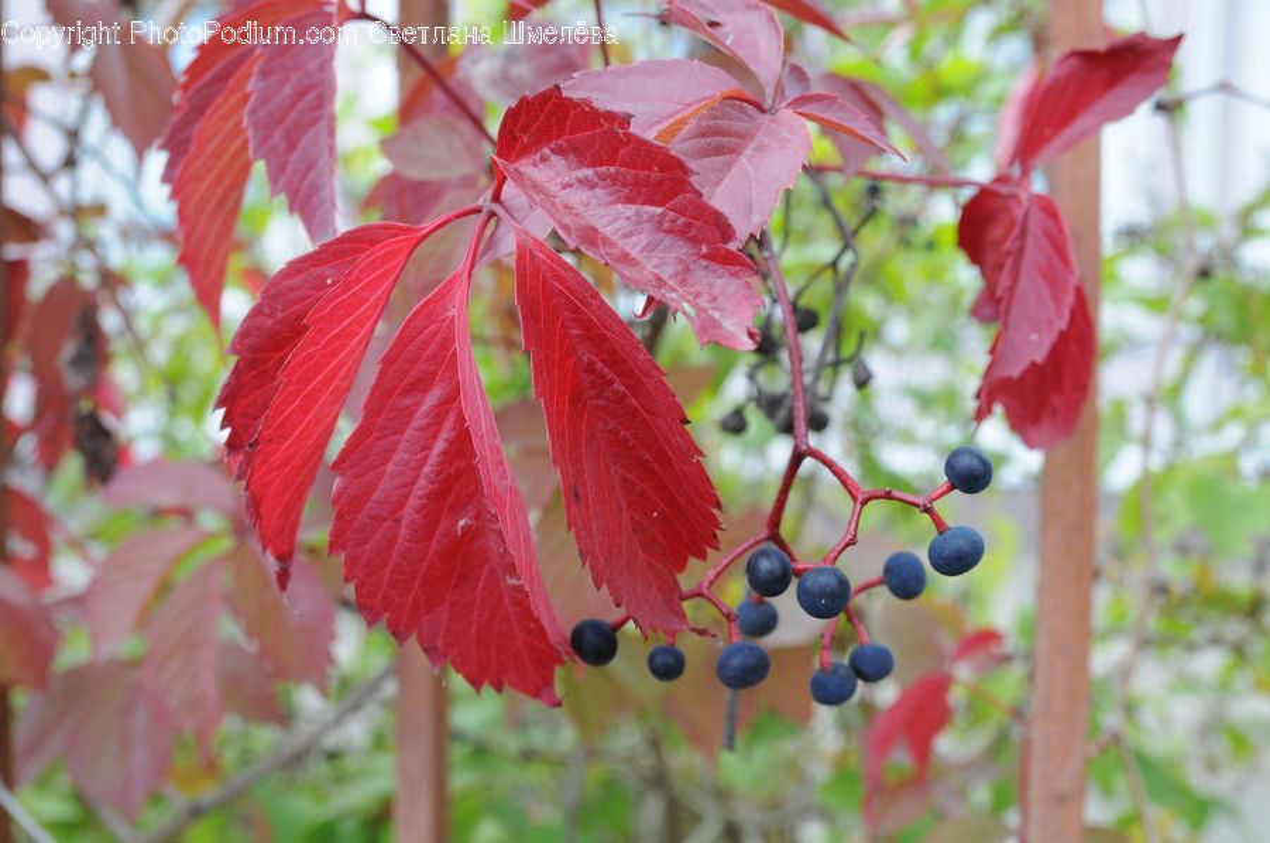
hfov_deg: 53.2
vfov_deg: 36.8
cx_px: 635
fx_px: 1268
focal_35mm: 36
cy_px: 422
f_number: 5.6
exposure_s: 1/125
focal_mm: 24
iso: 250
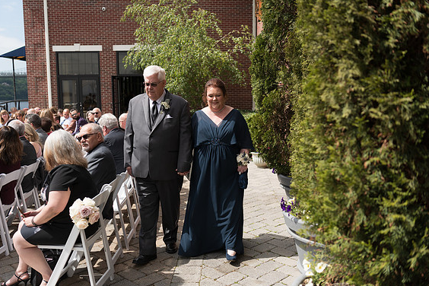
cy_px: 144
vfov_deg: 36.9
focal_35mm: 36
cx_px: 215
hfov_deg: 53.1
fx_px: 429
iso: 64
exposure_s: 1/1000
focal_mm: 35
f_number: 2.8
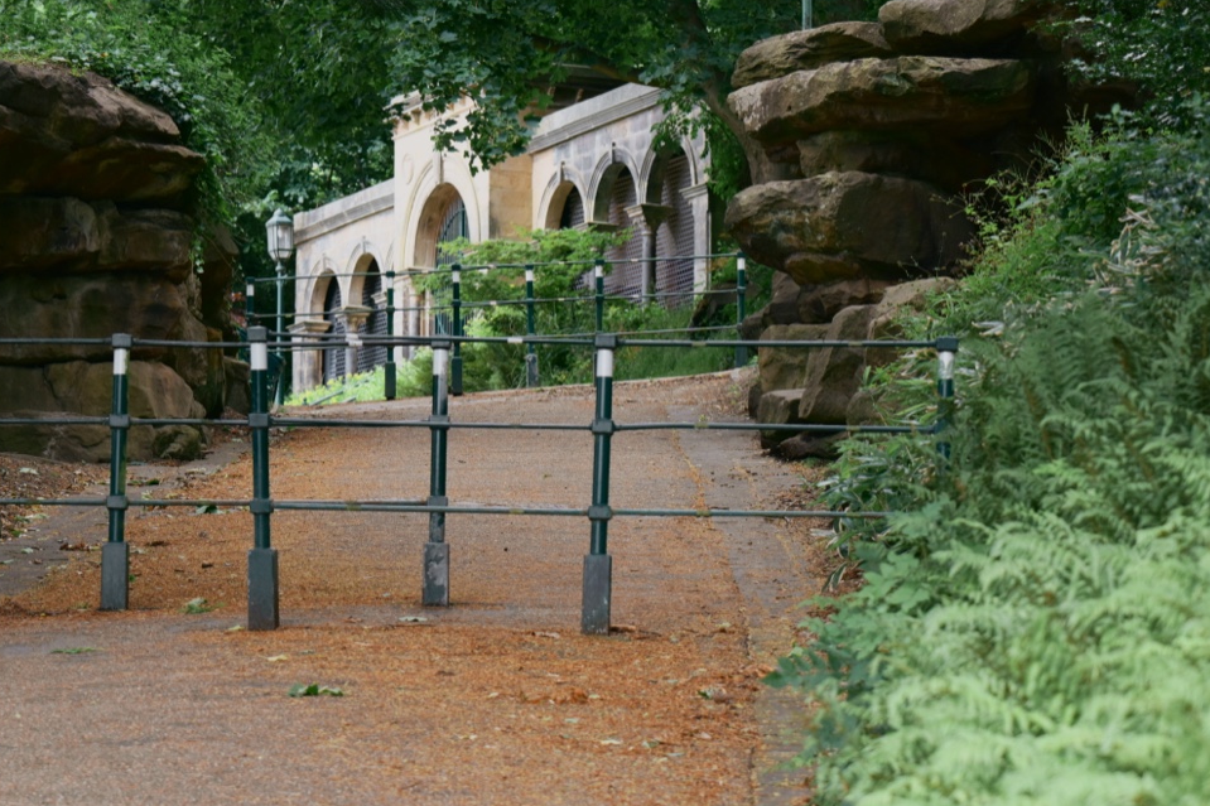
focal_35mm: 146
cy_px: 257
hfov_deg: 14.0
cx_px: 395
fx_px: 4906
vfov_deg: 9.4
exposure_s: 1/250
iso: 320
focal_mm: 70
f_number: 4
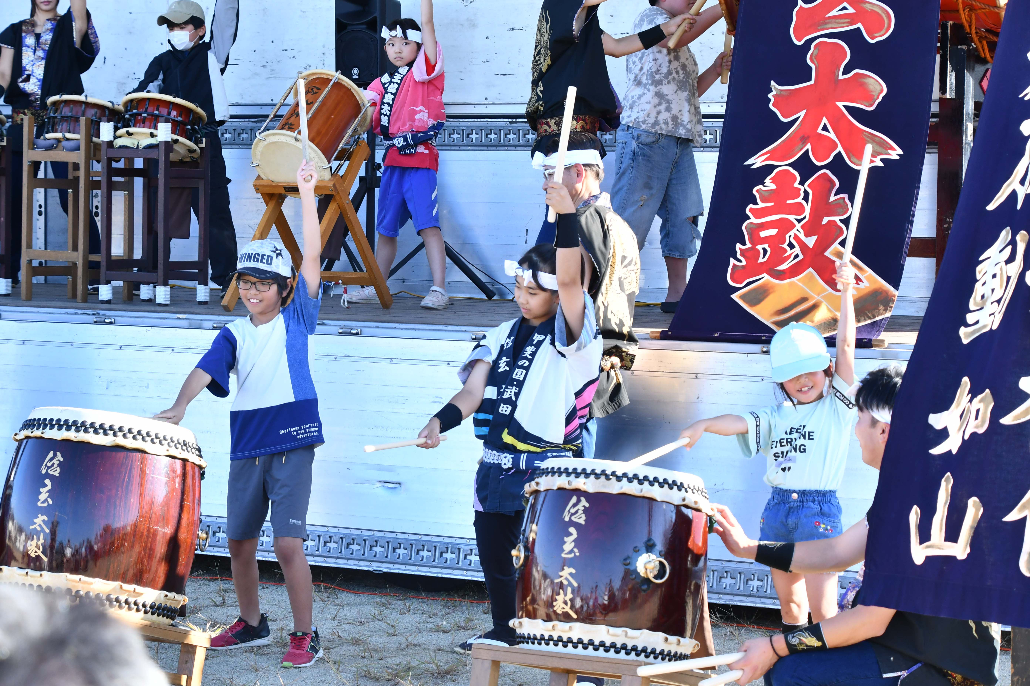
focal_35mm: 87
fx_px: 2489
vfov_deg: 15.7
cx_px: 515
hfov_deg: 23.4
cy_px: 343
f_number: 7.1
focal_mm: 58
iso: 640
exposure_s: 1/400
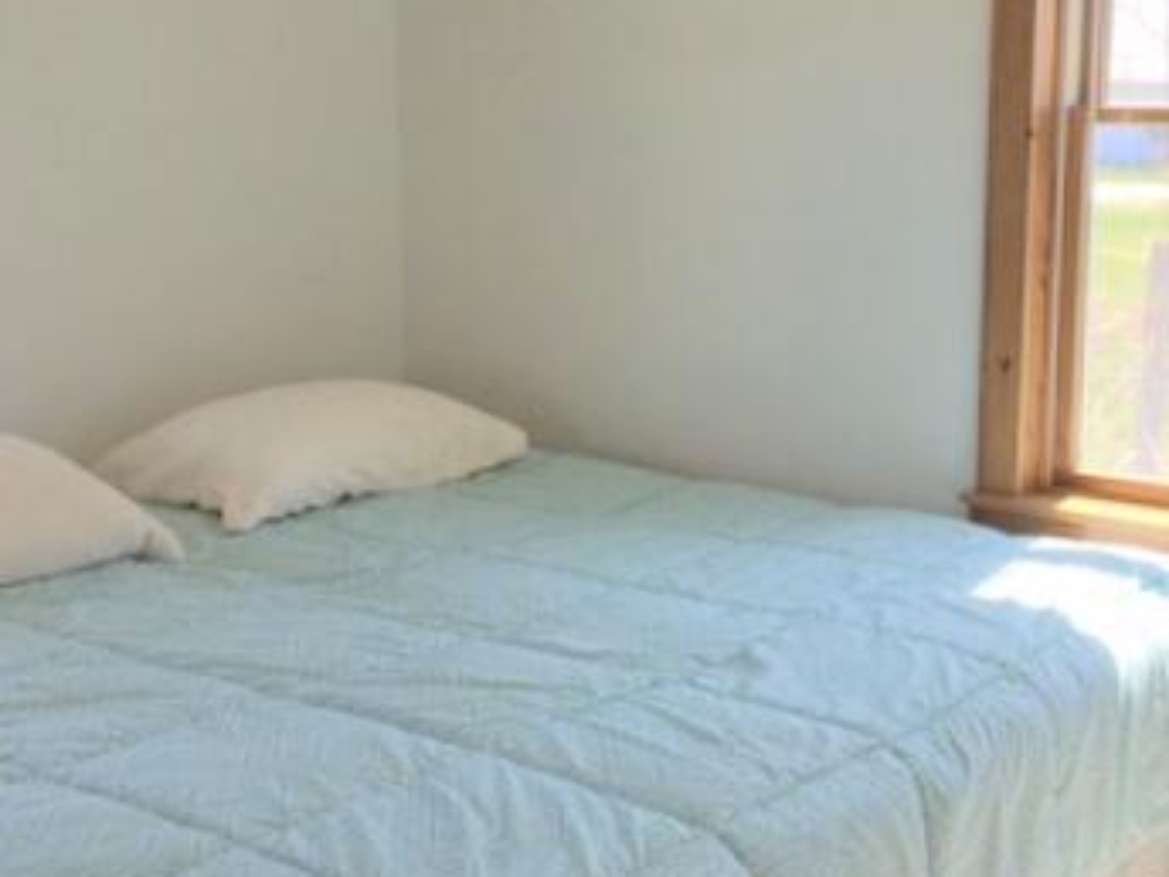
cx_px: 734
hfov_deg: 35.3
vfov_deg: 27.0
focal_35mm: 54
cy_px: 405
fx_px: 1824
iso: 25
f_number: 2.2
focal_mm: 4.15
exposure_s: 1/218
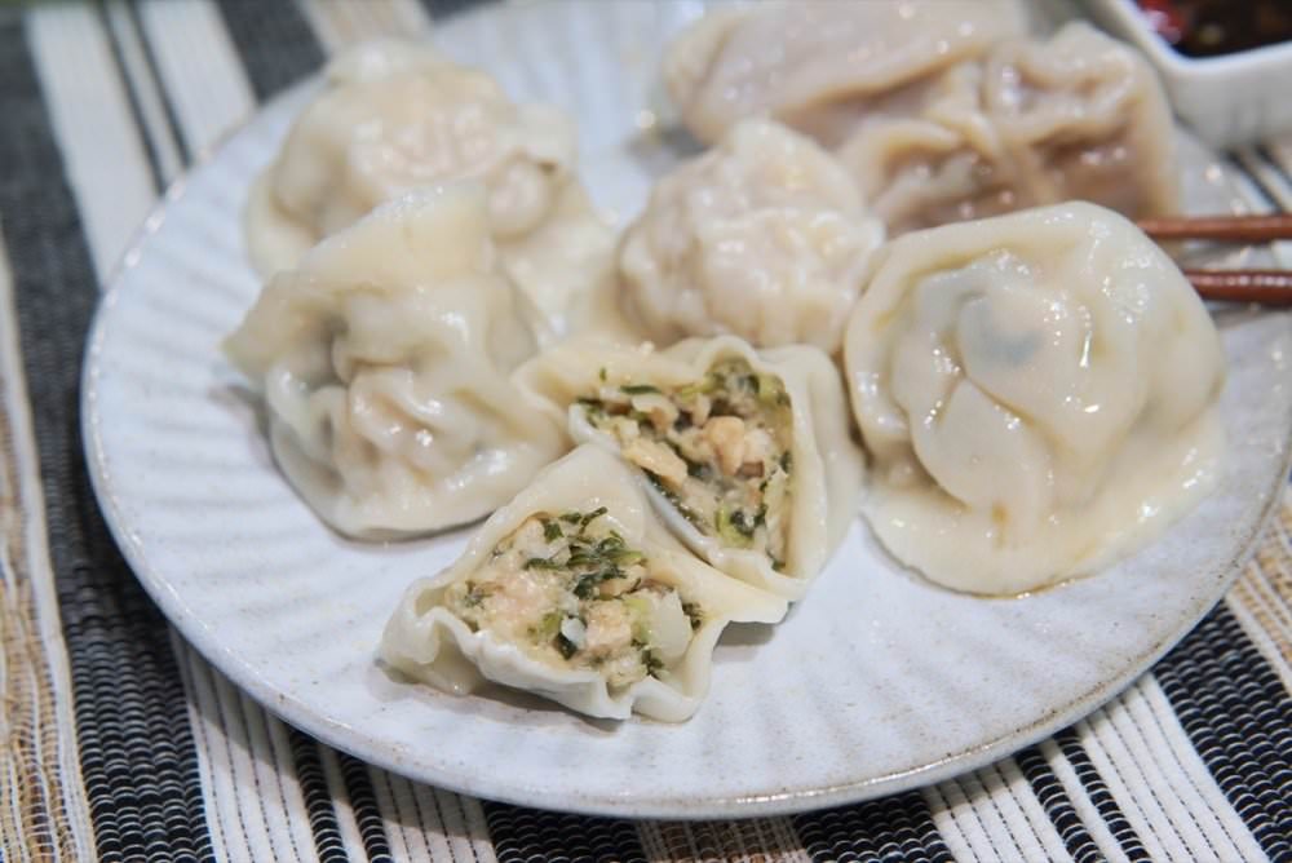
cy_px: 432
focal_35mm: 45
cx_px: 646
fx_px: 1616
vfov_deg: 29.9
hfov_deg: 43.6
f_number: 4
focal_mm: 30
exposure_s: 1/60
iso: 400
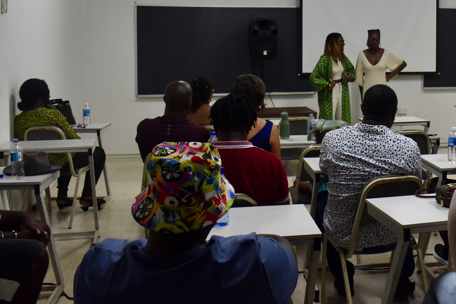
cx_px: 365
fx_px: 621
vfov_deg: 27.0
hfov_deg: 38.8
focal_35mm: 49
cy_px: 64
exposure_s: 1/100
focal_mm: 18
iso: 800
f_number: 5
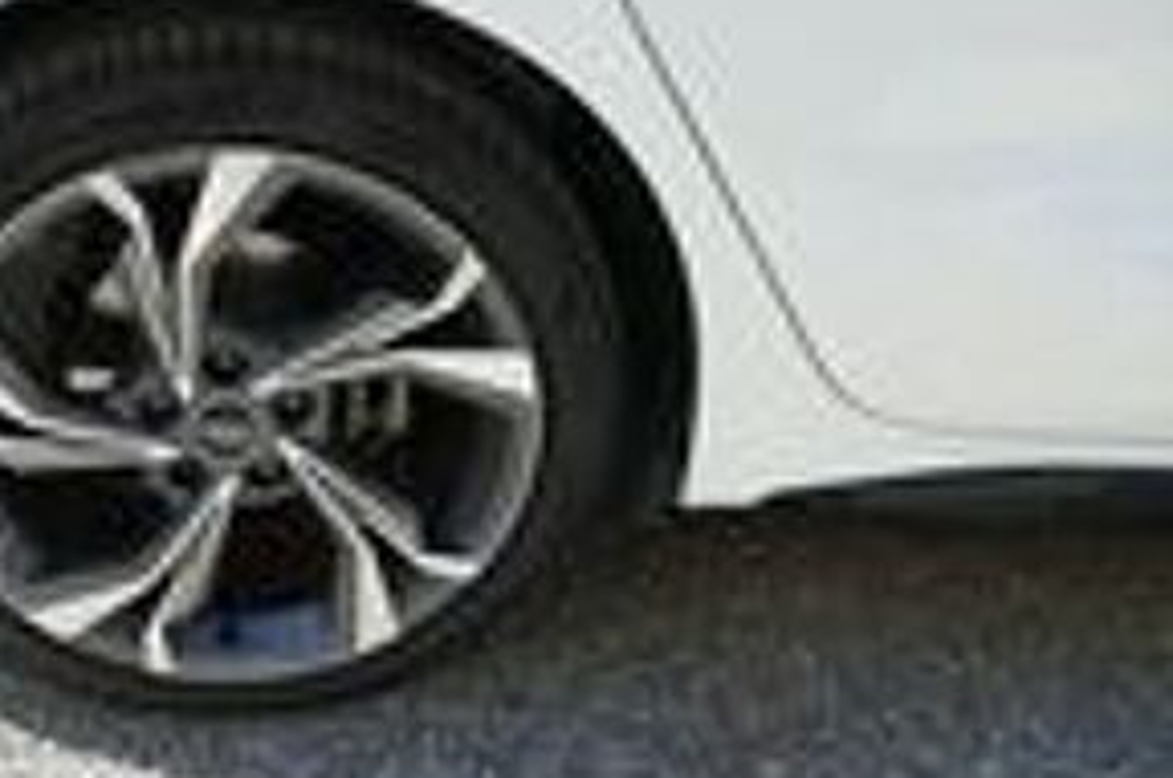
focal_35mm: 45
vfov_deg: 29.8
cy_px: 365
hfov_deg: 41.6
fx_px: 1464
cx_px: 220
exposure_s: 1/500
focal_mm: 9.88
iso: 125
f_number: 2.9
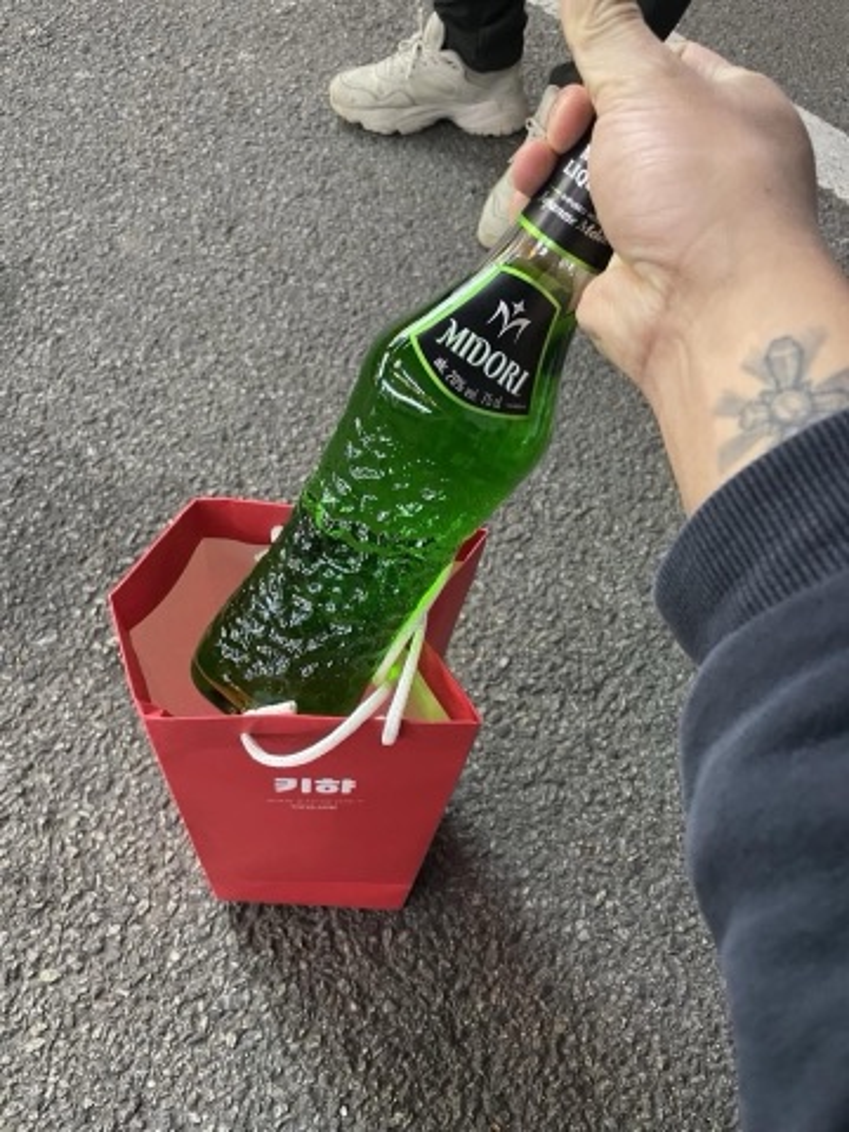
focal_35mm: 26
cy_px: 566
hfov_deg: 53.1
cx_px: 424
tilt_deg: -54.7
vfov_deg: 67.3
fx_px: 850
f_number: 1.6
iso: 640
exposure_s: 1/30
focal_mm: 4.2
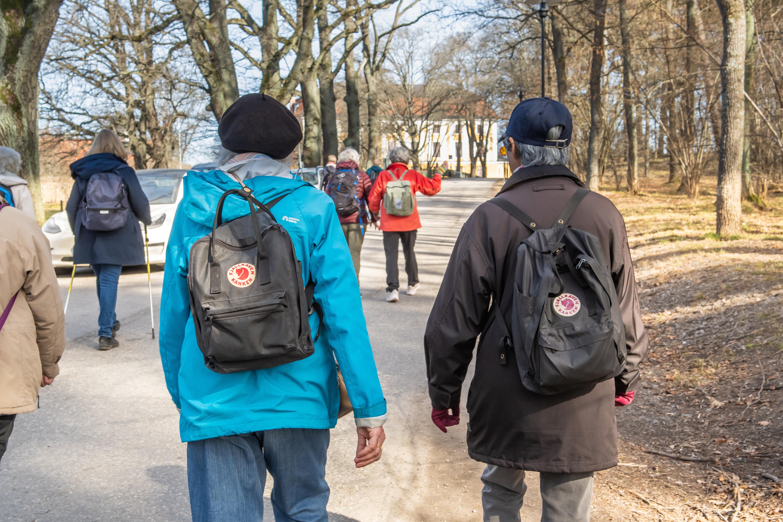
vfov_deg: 29.2
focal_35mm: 46
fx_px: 1000
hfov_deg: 42.7
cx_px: 392
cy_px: 261
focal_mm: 31
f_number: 8
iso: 560
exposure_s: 1/250
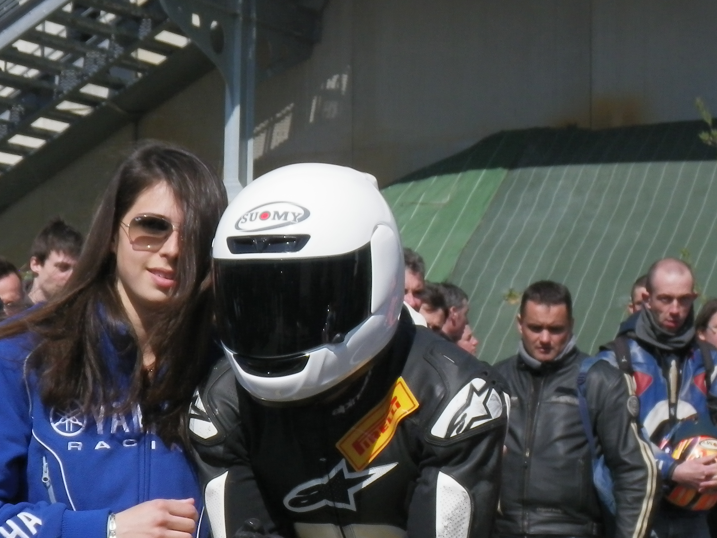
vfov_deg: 13.8
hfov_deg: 18.3
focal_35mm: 107
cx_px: 214
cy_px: 428
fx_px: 2216
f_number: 5.5
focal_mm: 11.1
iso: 160
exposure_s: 1/800
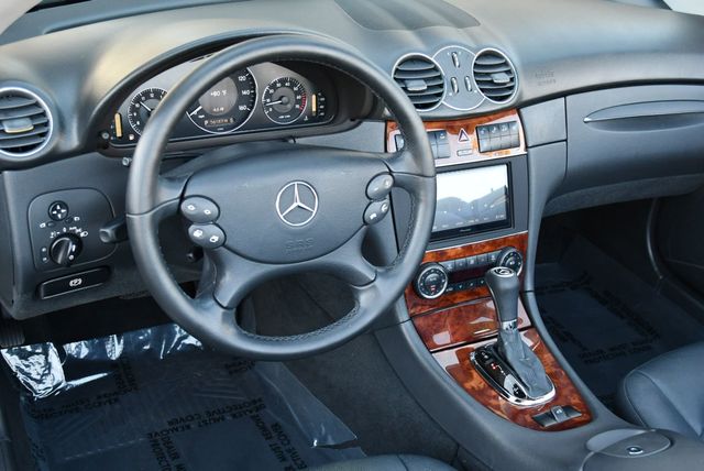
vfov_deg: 30.6
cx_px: 352
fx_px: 861
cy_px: 236
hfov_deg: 44.5
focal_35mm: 44
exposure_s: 1/200
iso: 800
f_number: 4
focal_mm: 22
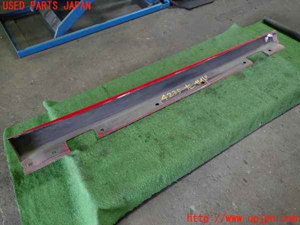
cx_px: 150
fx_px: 260
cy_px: 112
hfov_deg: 60.0
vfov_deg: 46.8
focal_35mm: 30
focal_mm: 5.4
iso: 250
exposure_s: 1/30
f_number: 2.3
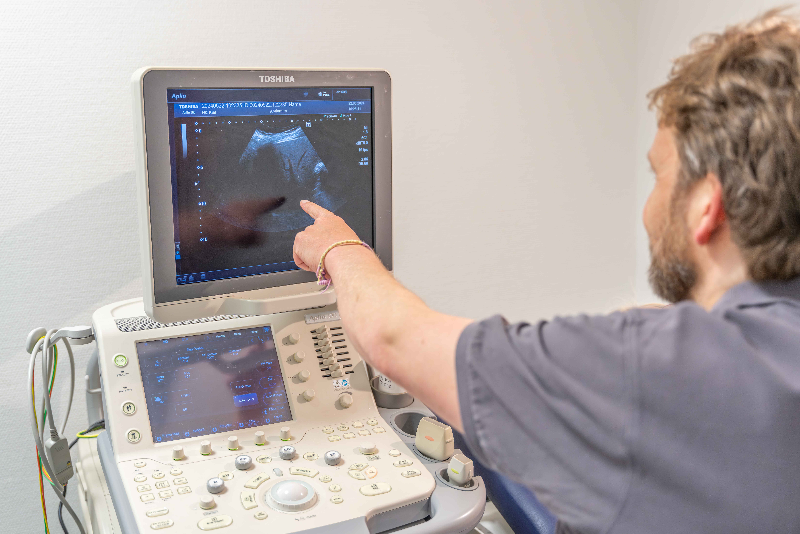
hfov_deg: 51.5
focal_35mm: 37
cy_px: 267
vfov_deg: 35.7
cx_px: 400
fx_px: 829
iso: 1000
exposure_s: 1/160
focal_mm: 37.3
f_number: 2.8
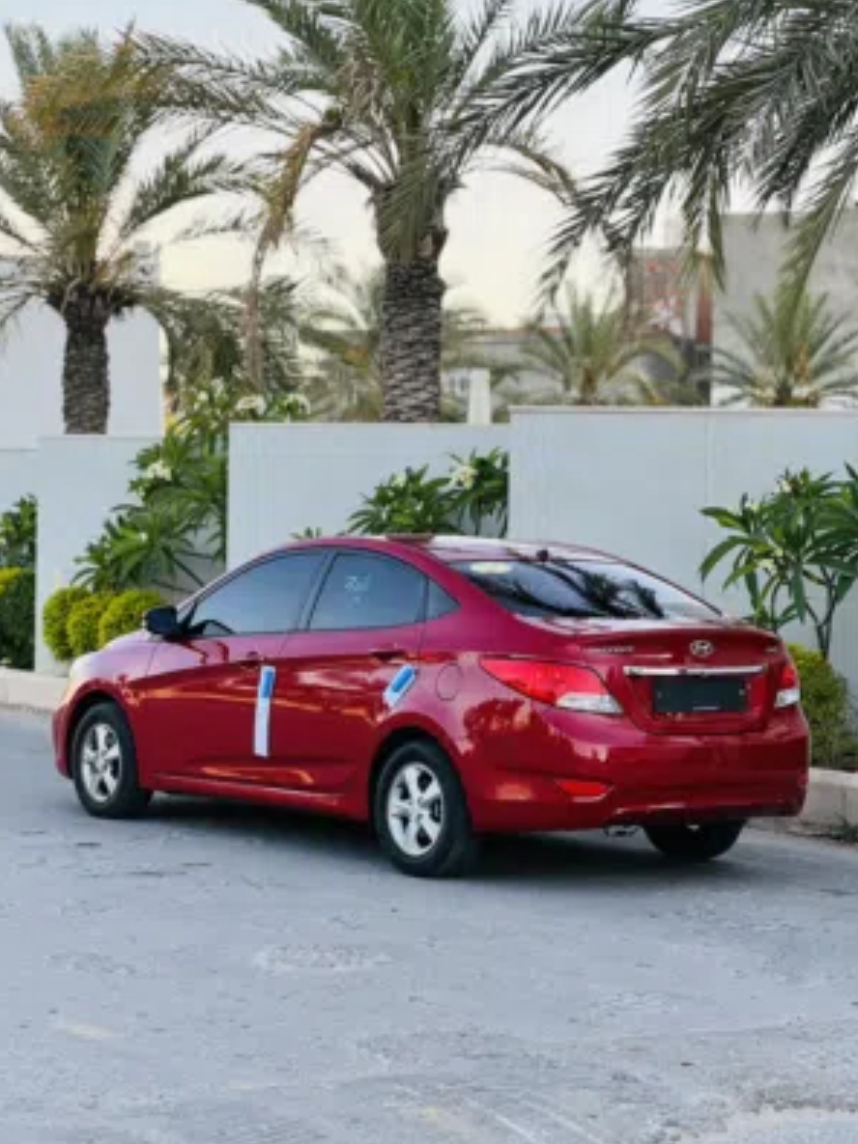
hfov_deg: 18.9
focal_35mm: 78
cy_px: 573
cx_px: 432
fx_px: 2579
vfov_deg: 25.0
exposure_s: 1/121
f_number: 2.8
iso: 80
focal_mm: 9
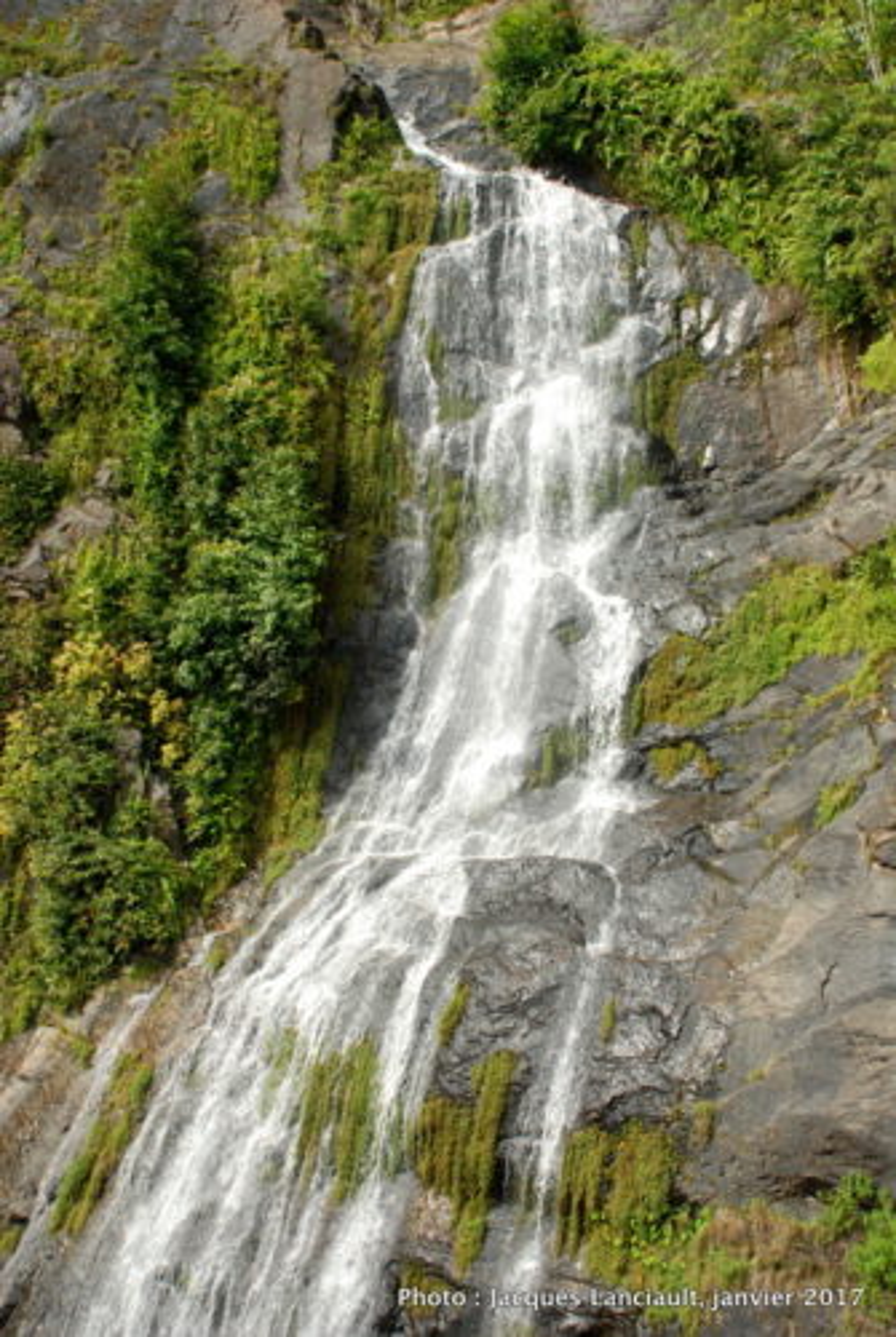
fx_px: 1562
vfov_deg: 46.3
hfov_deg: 32.0
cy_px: 668
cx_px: 448
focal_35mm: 42
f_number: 11
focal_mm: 28
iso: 500
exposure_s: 1/250
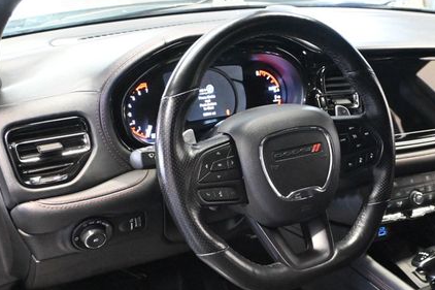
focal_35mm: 44
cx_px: 316
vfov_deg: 29.8
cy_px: 215
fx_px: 536
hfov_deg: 43.0
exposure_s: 1/60
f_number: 3.8
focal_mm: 19.5
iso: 12800
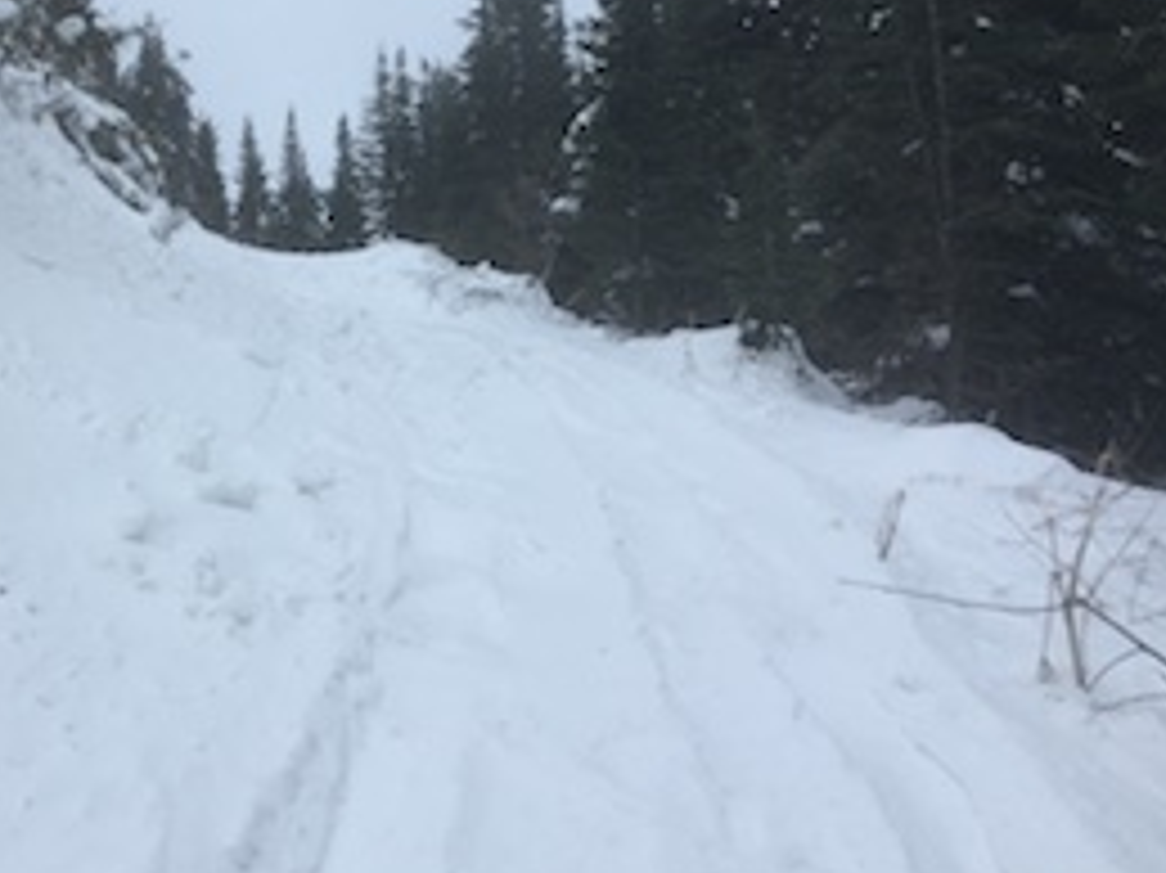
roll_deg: +0.5
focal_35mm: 56
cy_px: 196
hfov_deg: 33.3
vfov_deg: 25.7
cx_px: 225
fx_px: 1885
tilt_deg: +9.0
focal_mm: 4.15
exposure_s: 1/1538
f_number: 2.2
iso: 25
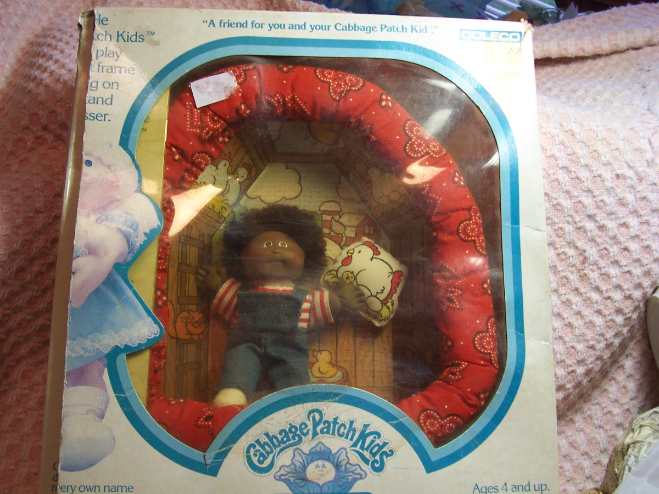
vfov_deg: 38.7
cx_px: 330
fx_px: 704
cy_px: 247
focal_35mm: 37
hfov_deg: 50.1
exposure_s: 1/45
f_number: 2.8
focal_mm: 5.6
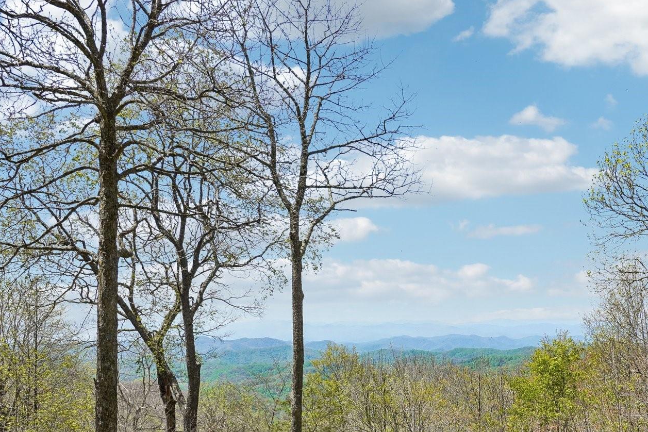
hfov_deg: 44.1
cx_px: 414
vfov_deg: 29.9
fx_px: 792
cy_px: 341
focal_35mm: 44
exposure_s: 1/320
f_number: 8
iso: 100
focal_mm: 18
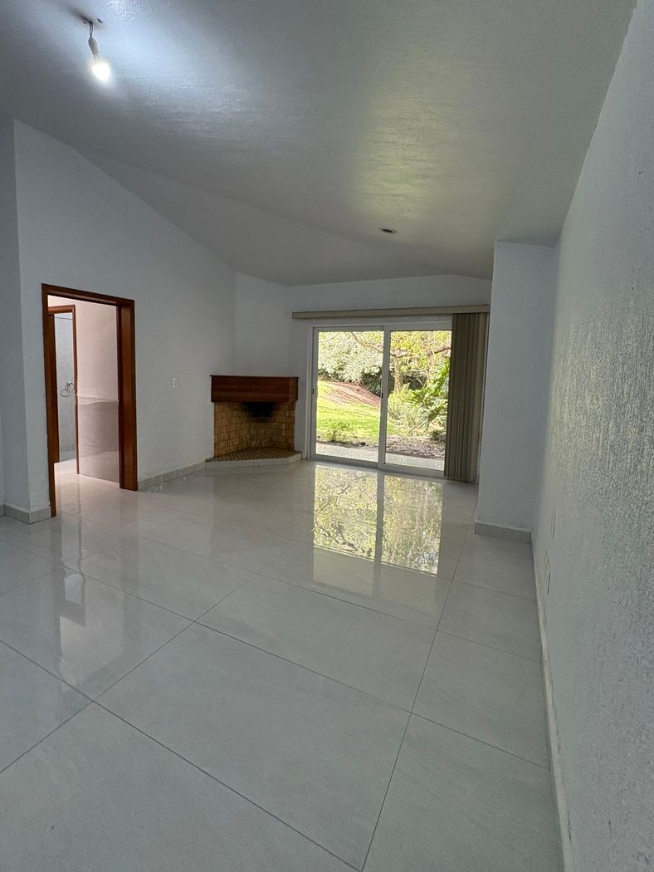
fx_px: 403
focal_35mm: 16
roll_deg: -1.6
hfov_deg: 78.0
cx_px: 307
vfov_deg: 94.3
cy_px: 404
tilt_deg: -4.9
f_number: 2.2
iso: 250
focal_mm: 2.22
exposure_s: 1/80
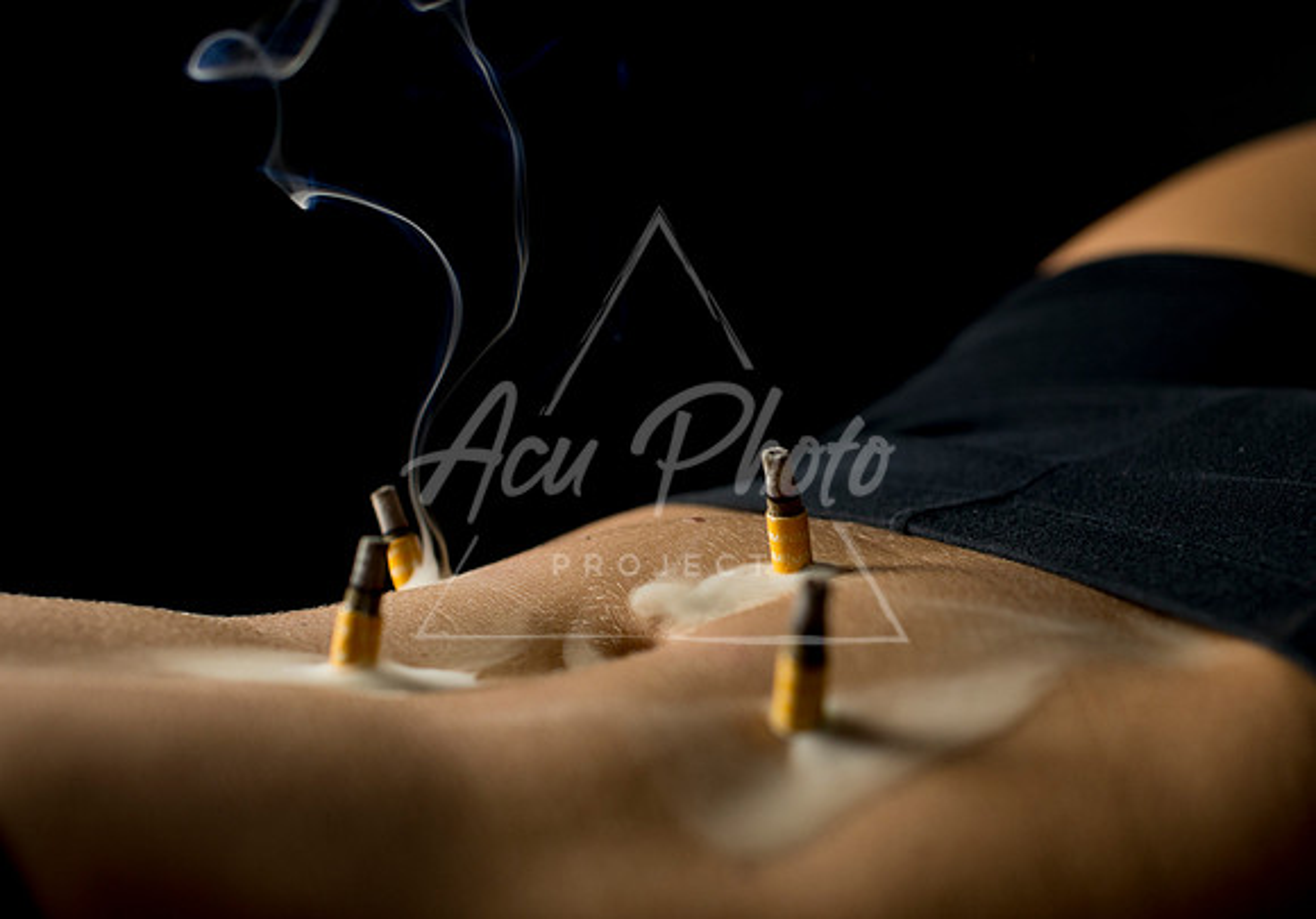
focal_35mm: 59
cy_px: 494
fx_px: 2173
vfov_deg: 23.9
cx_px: 781
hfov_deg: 33.6
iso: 800
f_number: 4
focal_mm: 50
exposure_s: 1/320
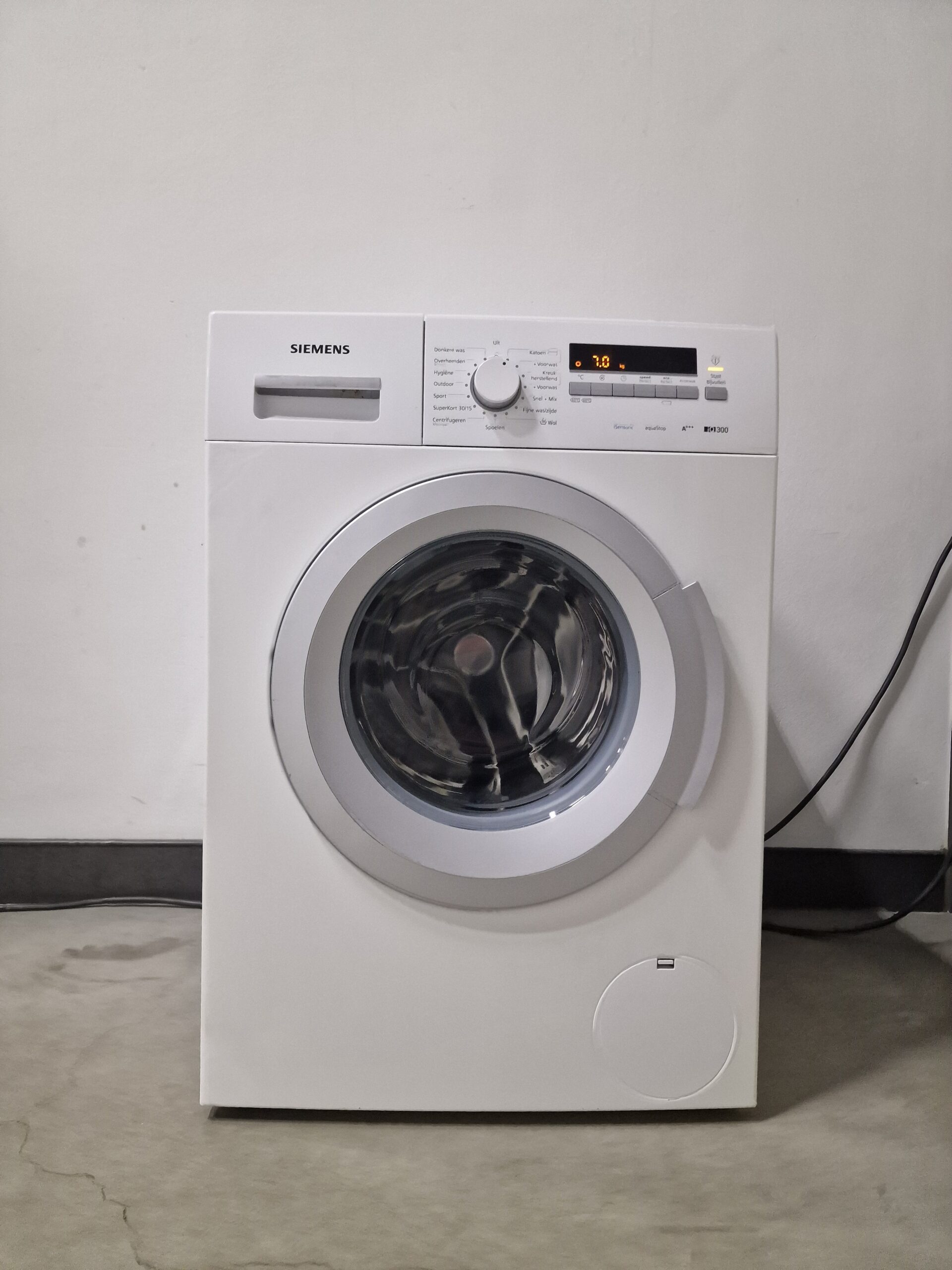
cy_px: 635
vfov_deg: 73.9
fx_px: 843
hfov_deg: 58.9
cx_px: 476
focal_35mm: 23
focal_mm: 6.4
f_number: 1.8
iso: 500
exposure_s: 1/33
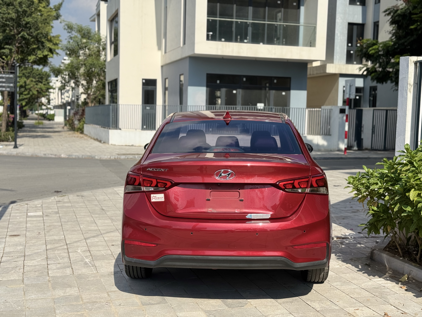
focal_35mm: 48
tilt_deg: -3.4
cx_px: 211
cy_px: 158
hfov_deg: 39.7
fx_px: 585
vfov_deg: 30.3
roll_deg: -0.8
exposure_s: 1/4049
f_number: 1.78
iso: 64
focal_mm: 6.76
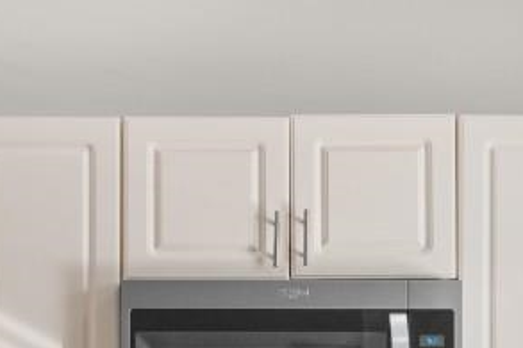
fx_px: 1205
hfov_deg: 24.4
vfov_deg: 15.9
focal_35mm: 83
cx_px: 207
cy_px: 402
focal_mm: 10
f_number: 4.5
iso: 100
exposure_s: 1/4
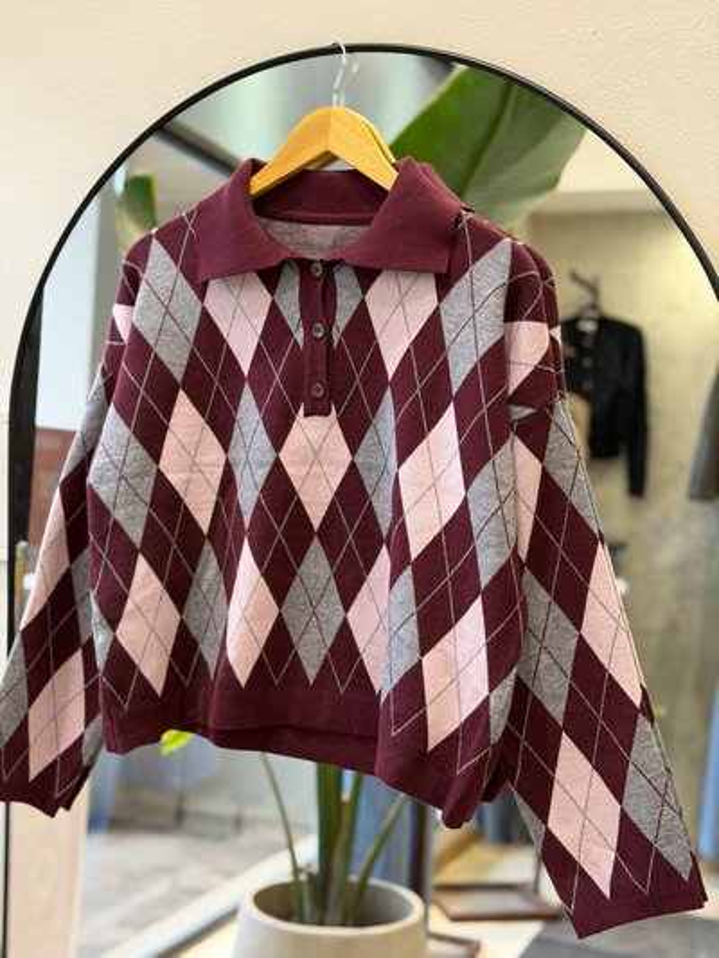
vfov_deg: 39.6
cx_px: 360
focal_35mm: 48
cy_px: 479
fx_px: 1329
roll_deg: +0.3
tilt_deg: -9.0
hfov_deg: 30.3
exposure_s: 1/50
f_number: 1.78
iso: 160
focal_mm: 6.76
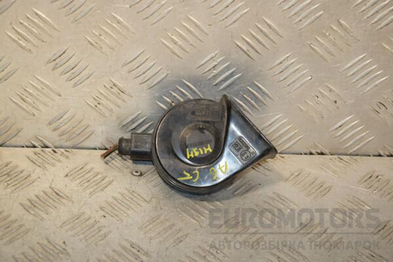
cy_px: 131
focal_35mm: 105
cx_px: 196
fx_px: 1146
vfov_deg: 13.0
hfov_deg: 19.5
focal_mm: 70
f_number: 7.1
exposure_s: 1/200
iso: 800
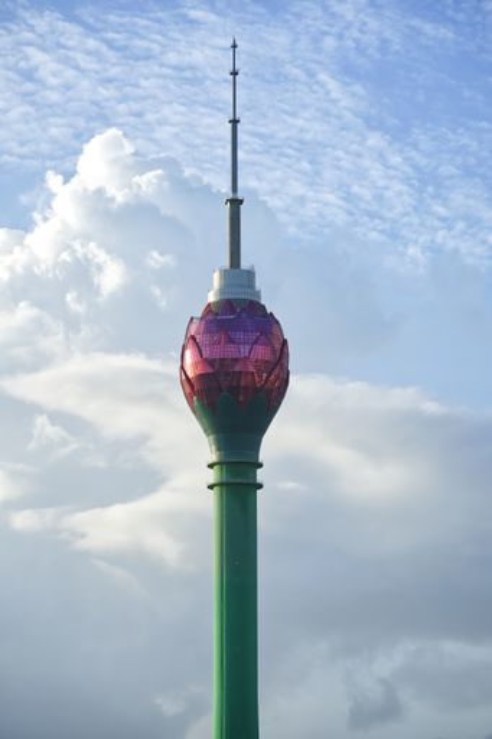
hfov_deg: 13.0
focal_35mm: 105
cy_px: 370
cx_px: 246
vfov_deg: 19.5
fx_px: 2154
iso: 200
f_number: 9
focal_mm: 70
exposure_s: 1/250
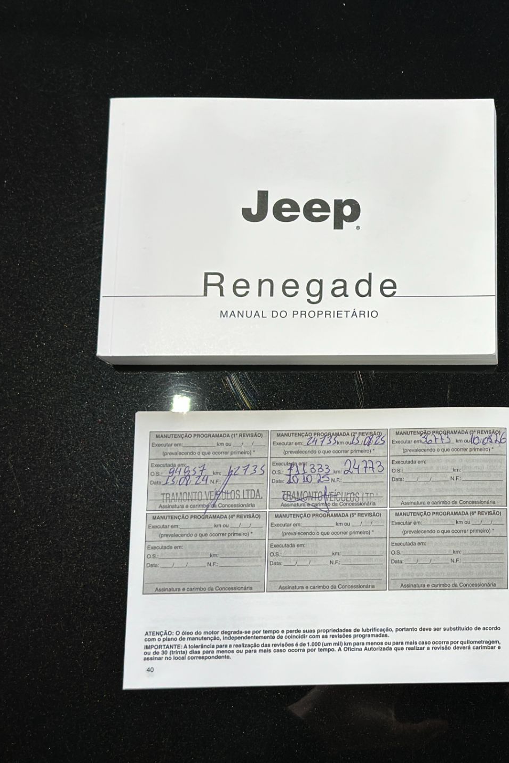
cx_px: 499
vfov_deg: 30.1
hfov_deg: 19.8
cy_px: 383
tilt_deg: -67.7
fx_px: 1421
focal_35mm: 67
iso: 64
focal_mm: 6.86
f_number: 1.78
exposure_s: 1/120
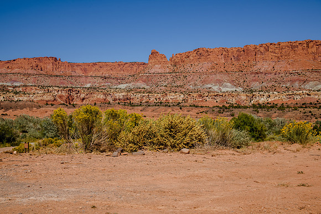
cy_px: 107
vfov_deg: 27.0
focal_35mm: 50
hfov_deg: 39.6
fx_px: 446
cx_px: 160
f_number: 9
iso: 160
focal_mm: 50
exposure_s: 1/320
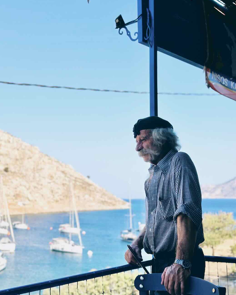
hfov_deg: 29.7
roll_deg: -0.4
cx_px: 117
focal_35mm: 51
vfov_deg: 36.6
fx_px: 445
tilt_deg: +6.9
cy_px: 140
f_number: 1.78
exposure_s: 1/5000
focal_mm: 6.86
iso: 100
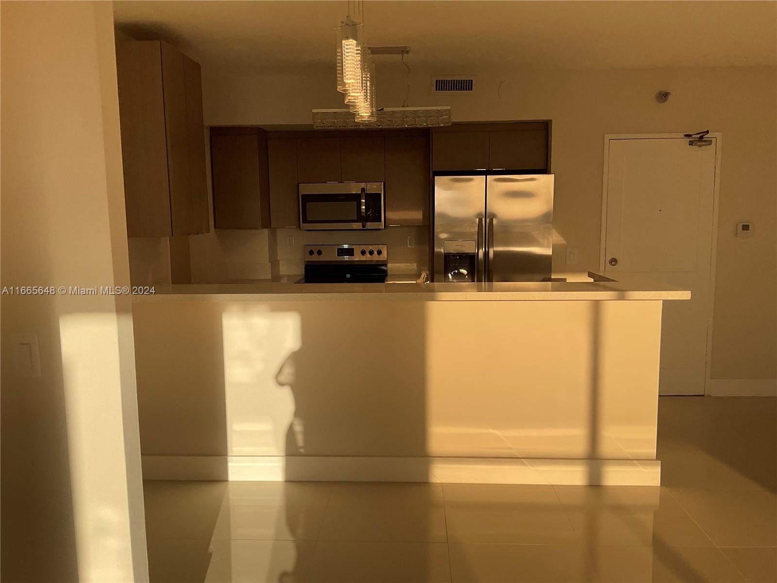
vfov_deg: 48.2
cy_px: 292
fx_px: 651
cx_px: 388
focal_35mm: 29
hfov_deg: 61.7
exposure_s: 1/728
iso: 16
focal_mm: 3
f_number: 1.8
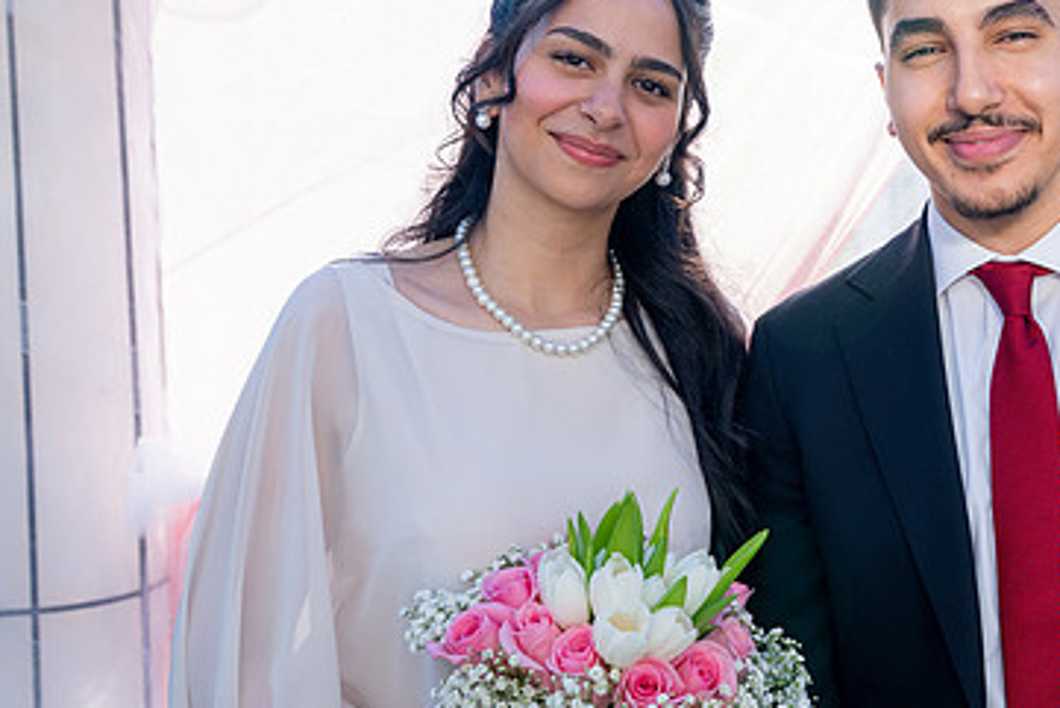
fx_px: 2032
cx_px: 799
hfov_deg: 28.8
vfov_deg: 19.7
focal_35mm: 69
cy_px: 383
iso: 200
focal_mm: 43
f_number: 5
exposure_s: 1/320
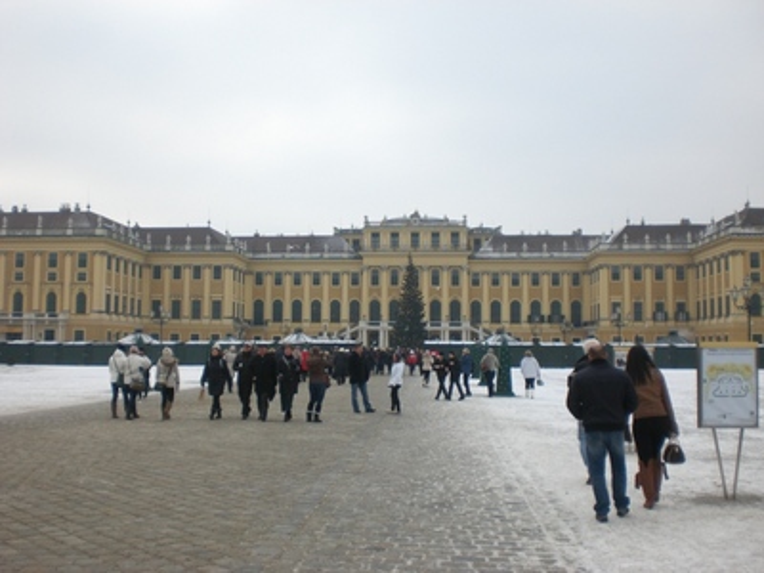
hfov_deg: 49.0
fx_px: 839
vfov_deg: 37.7
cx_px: 382
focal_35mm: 38
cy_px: 286
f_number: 3.1
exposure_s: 1/400
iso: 50
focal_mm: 6.3
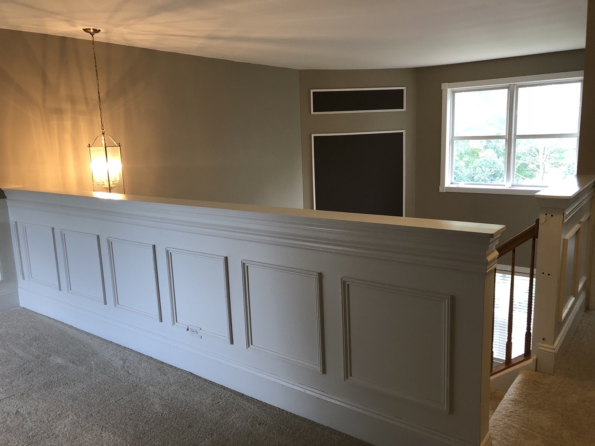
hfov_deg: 63.4
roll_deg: +3.0
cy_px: 223
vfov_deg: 49.7
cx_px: 298
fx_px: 481
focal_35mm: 28
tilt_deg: -10.4
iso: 40
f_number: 1.8
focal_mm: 4
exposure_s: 1/24
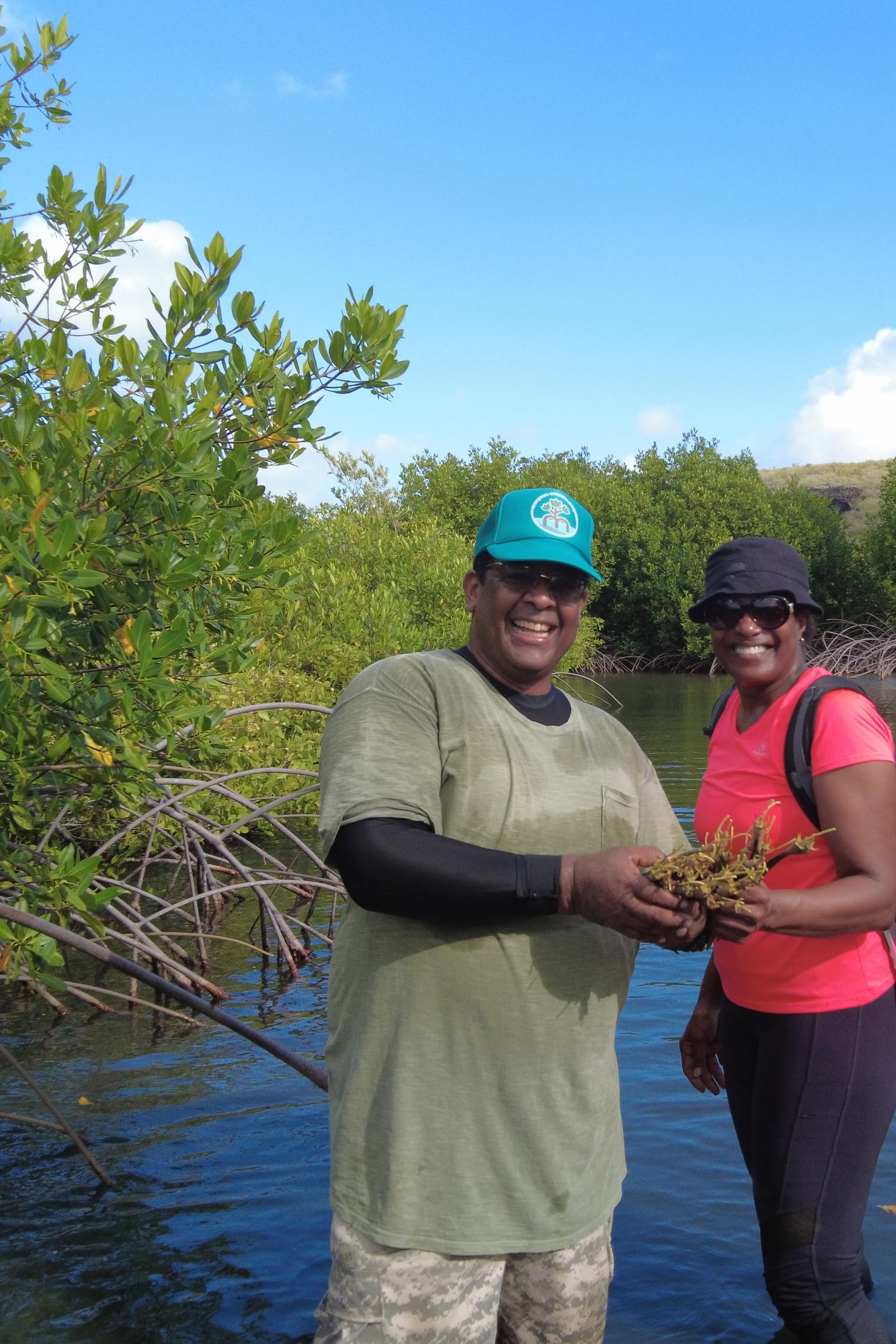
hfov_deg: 36.3
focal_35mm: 36
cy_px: 632
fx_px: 1344
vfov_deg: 53.1
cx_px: 637
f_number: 1.8
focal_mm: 4.4
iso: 100
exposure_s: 1/640
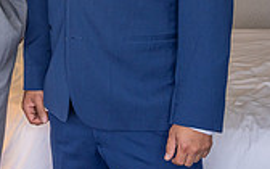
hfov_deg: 18.1
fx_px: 824
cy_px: -89
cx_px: -5
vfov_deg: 11.2
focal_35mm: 112
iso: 320
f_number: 3.5
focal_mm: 31.9
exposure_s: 1/80
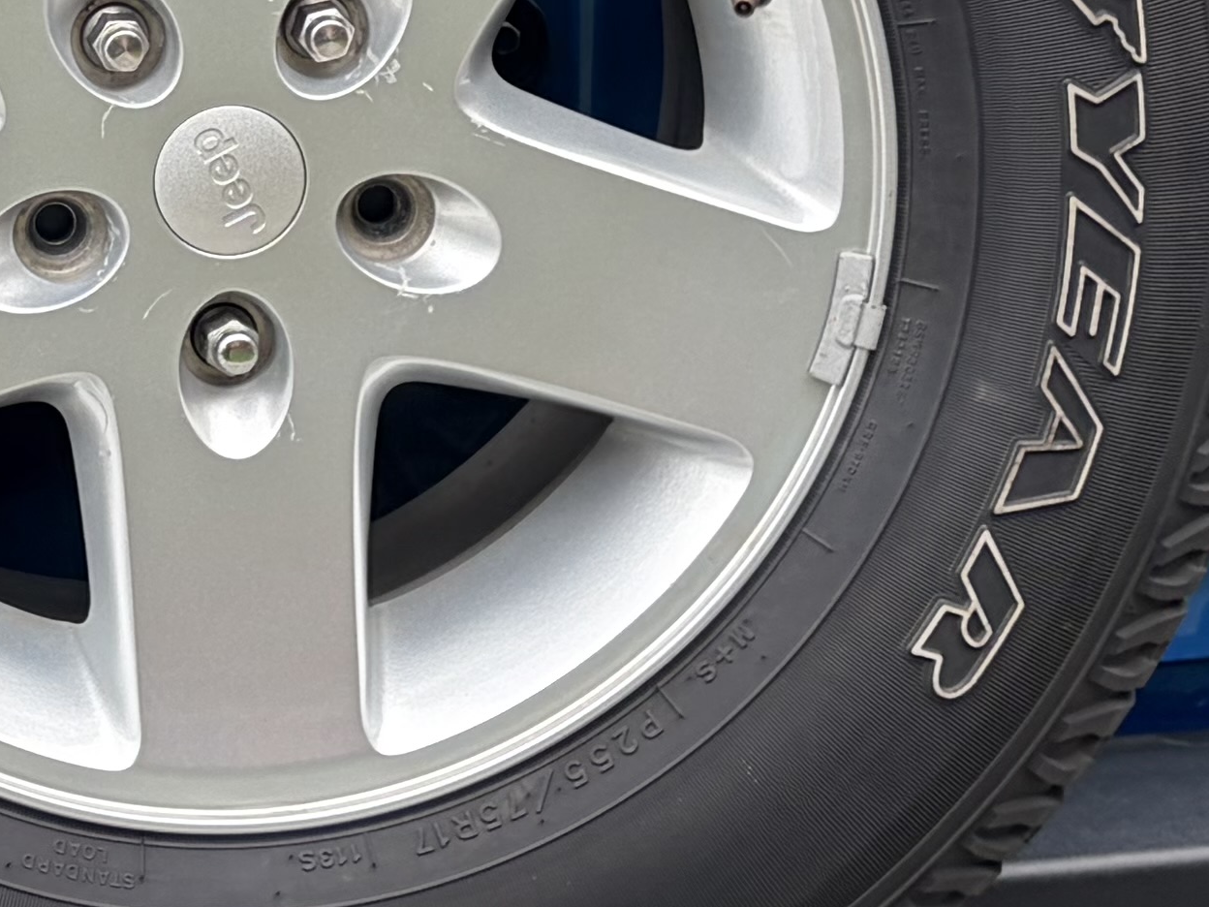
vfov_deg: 12.2
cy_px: -189
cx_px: -200
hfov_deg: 16.0
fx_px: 4156
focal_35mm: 119
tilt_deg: -9.2
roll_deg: +2.2
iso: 50
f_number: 1.6
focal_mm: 5.96
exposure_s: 1/365
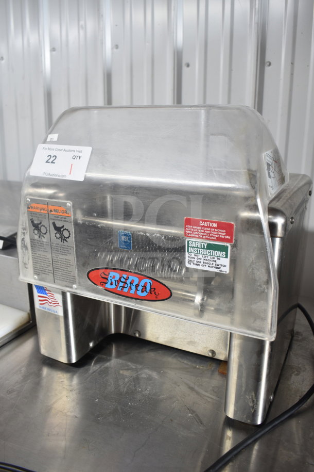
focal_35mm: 30
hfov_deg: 43.6
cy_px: 236
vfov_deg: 61.9
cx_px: 157
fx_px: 392
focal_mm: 20
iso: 320
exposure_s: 1/30
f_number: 3.5
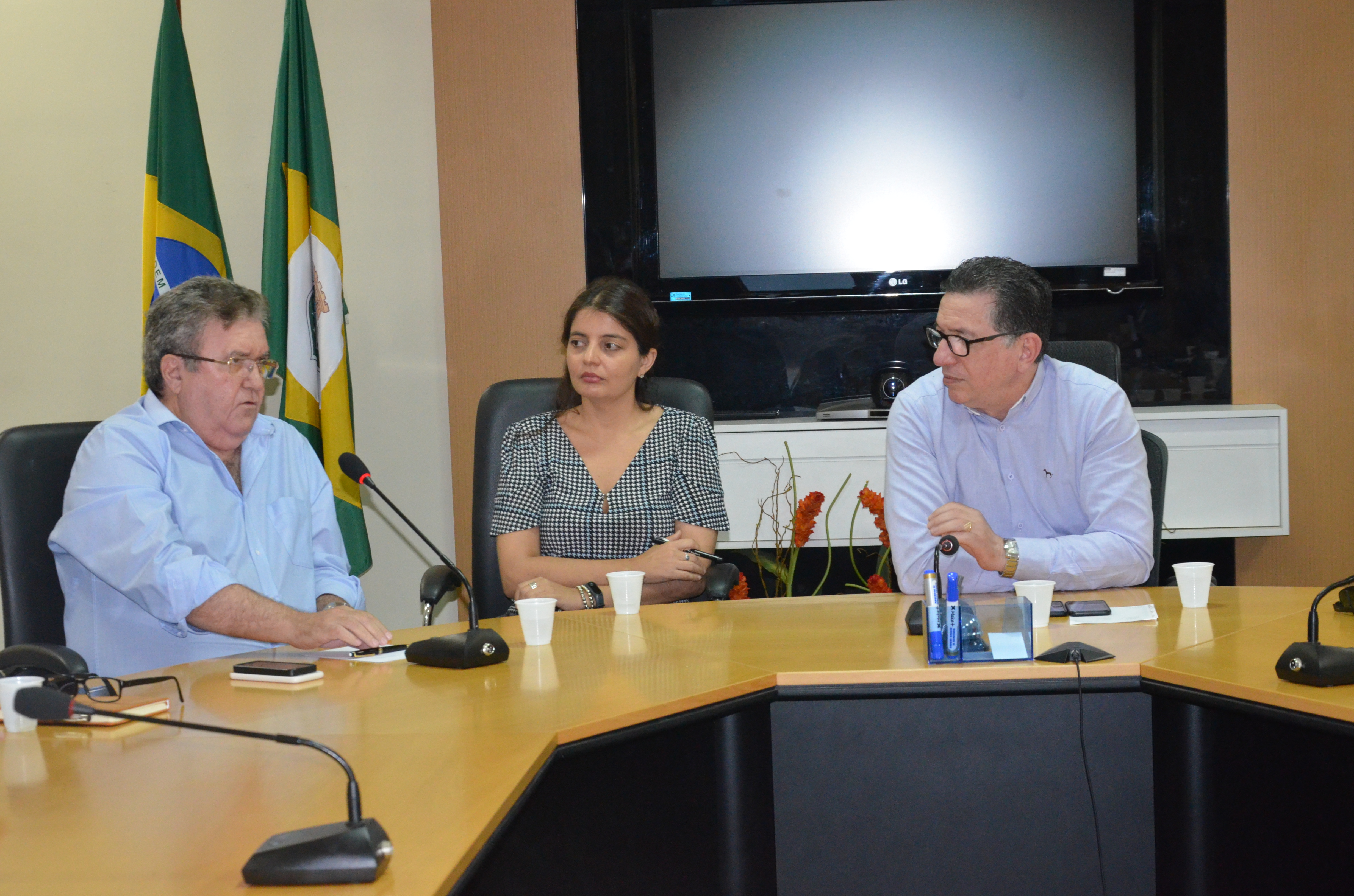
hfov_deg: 28.1
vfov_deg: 18.8
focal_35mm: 72
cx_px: 677
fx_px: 2702
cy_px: 448
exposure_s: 1/60
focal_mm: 48
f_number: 7.1
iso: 3200
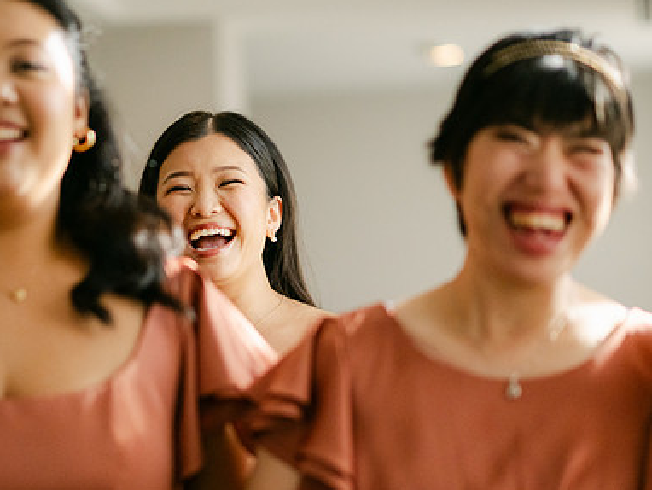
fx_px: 2394
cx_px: 259
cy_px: 308
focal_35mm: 127
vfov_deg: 11.7
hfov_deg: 15.5
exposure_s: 1/6400
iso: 2800
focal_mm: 85
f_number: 1.8
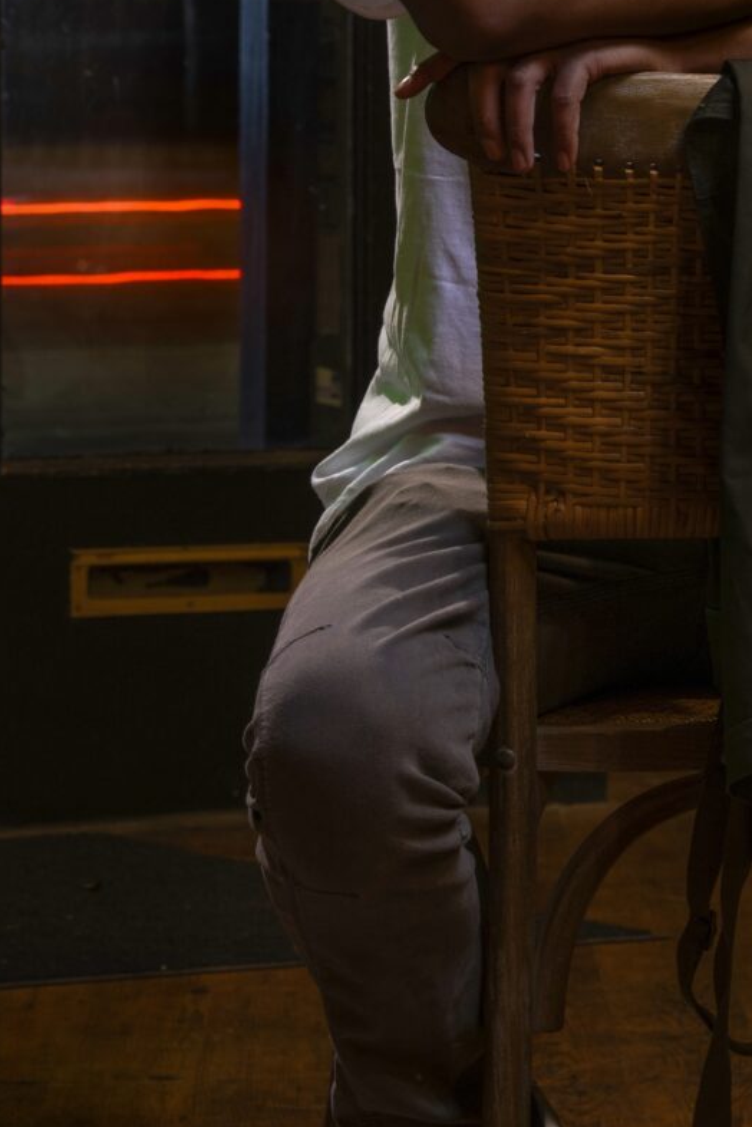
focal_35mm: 220
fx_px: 6887
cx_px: 799
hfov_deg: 6.2
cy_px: 257
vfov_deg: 9.3
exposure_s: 1/3
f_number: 10
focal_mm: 90
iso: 500
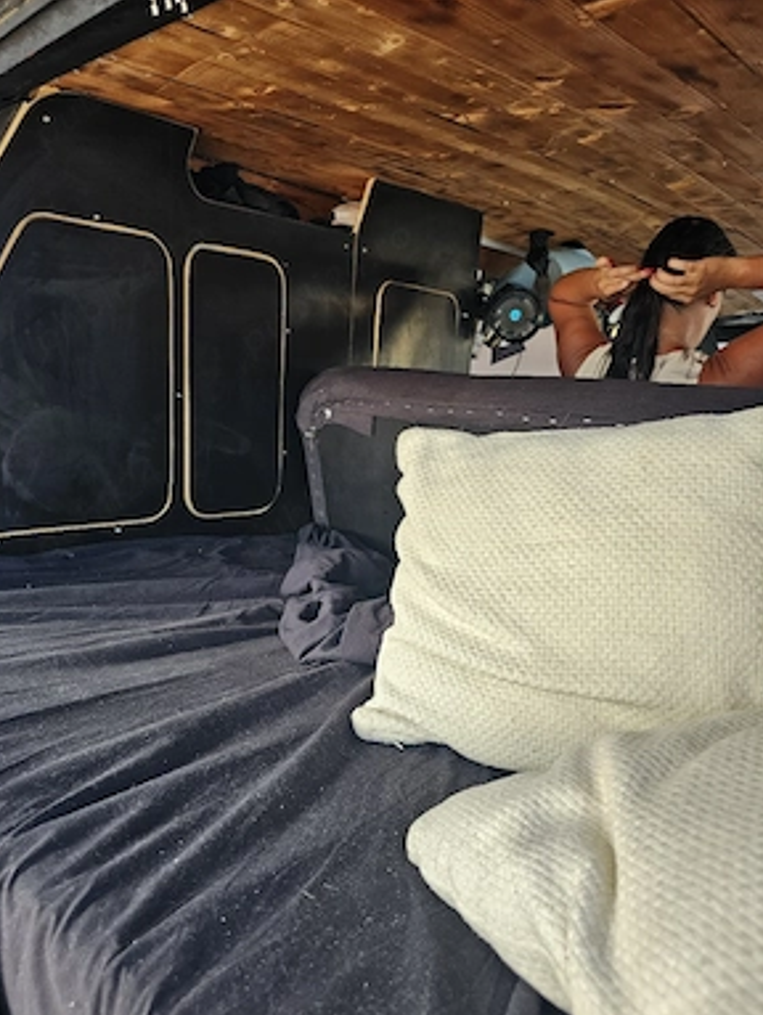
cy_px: 527
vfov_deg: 71.5
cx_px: 379
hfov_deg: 56.9
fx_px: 704
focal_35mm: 24
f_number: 1.7
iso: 40
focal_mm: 6.3
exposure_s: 1/101
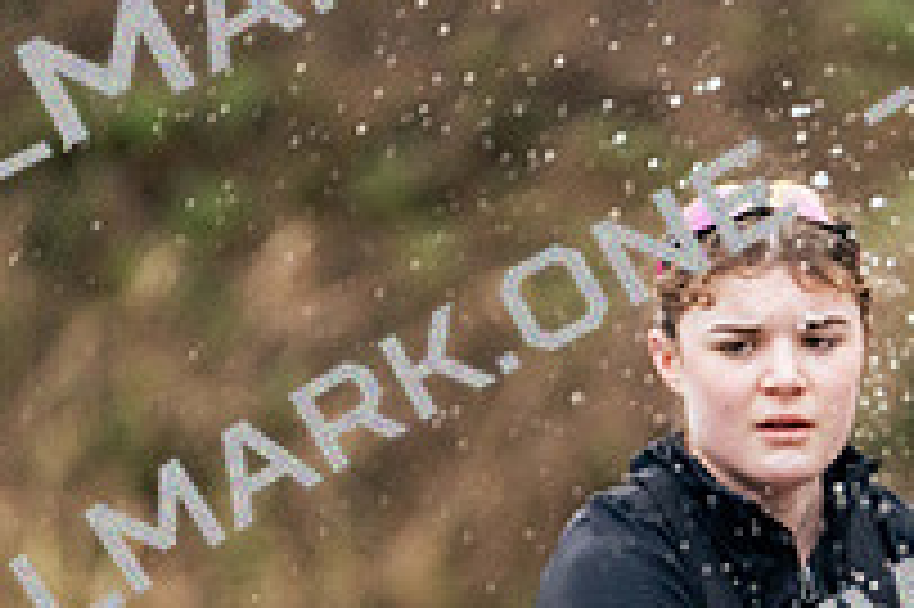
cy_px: 741
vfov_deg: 0.8
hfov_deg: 1.2
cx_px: 1270
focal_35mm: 1714
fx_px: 43480
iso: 5000
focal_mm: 600
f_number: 6.3
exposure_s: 1/2000
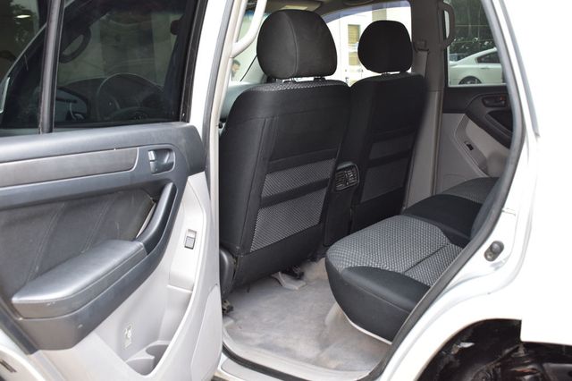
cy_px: 190
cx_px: 286
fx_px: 619
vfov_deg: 34.2
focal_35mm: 39
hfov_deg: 49.6
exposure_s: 1/30
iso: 400
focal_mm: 26
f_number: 7.1
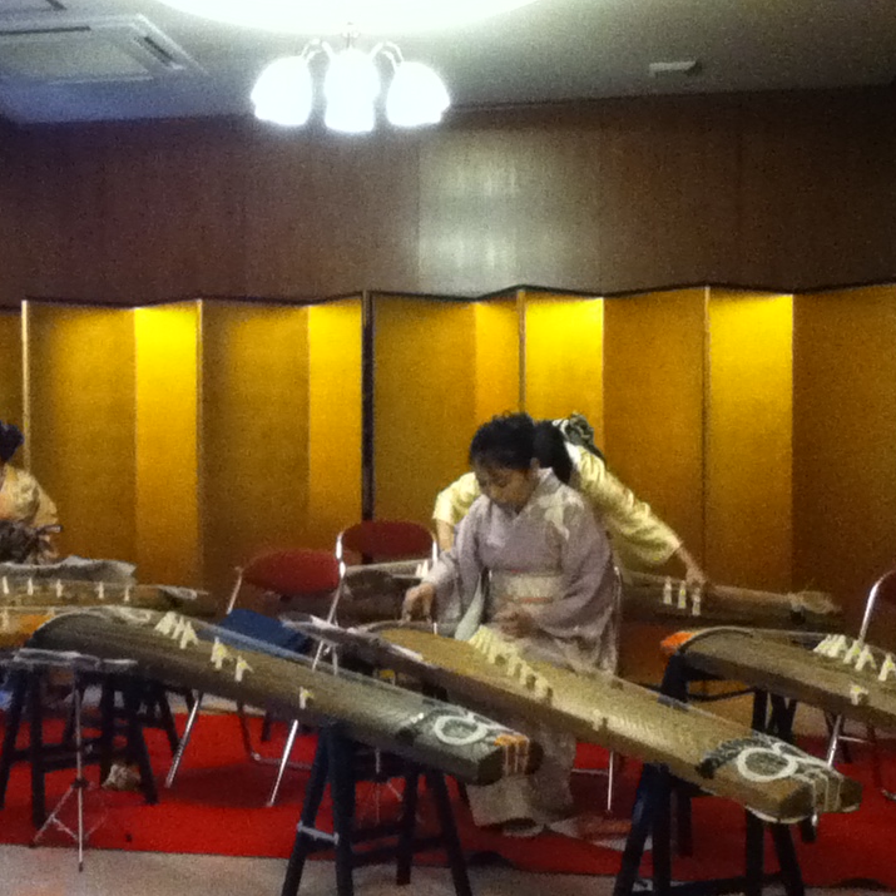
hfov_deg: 43.3
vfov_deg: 43.9
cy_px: 447
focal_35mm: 38
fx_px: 1113
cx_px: 311
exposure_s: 1/30
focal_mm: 3.85
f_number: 2.4
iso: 640
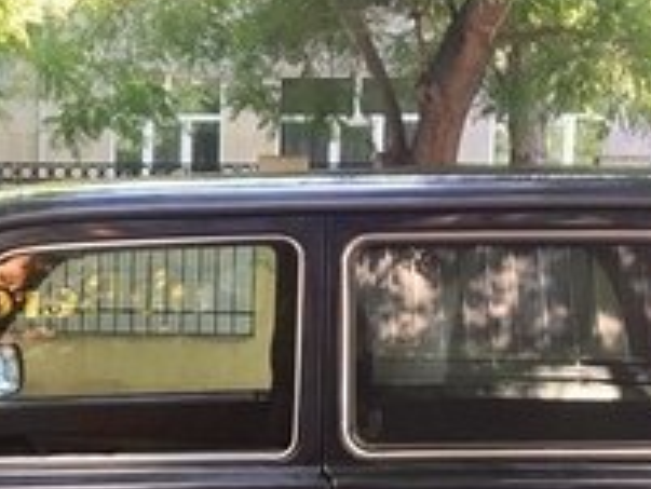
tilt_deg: -10.0
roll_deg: -0.8
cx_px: 110
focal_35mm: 95
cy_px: 601
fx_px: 1788
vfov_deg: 15.0
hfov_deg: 20.4
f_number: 2.2
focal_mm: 4.15
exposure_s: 1/33
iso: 25
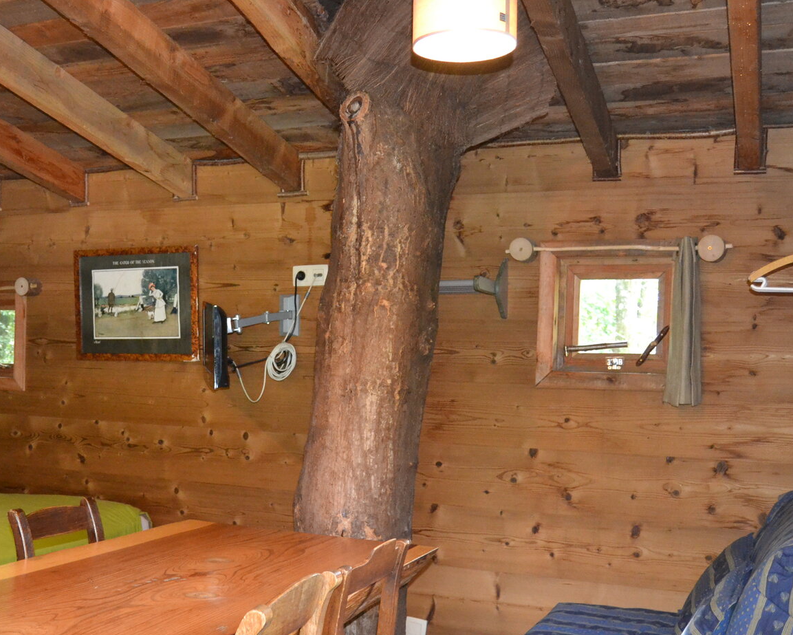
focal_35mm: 45
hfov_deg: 39.9
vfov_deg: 33.4
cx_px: 189
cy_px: 375
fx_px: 1056
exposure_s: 1/60
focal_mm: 18
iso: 2200
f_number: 3.5
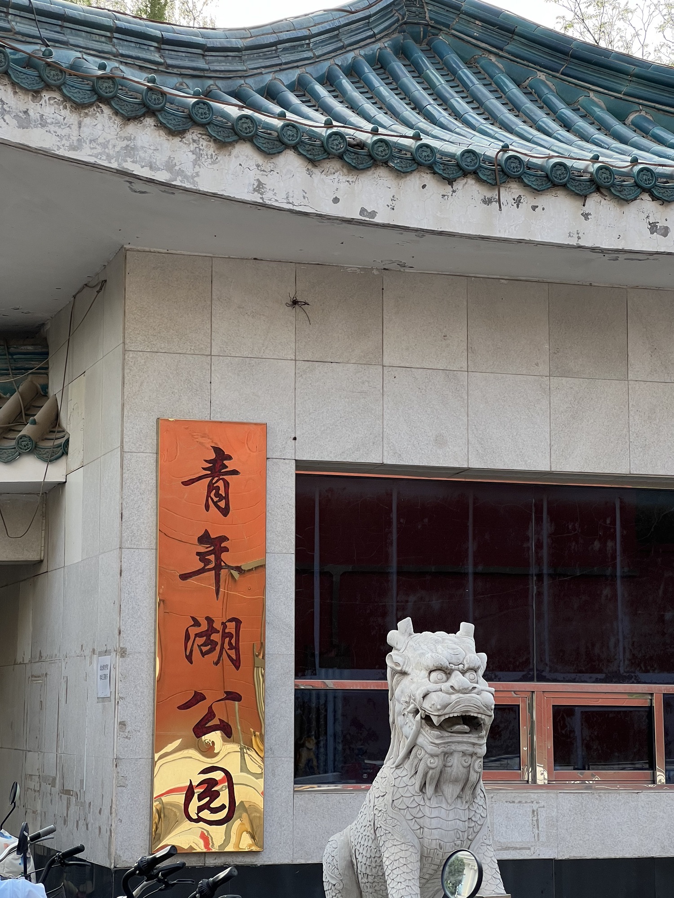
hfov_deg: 19.1
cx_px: 337
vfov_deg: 25.3
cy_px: 449
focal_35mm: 77
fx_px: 1999
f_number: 2.8
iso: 32
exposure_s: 1/99
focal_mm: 9
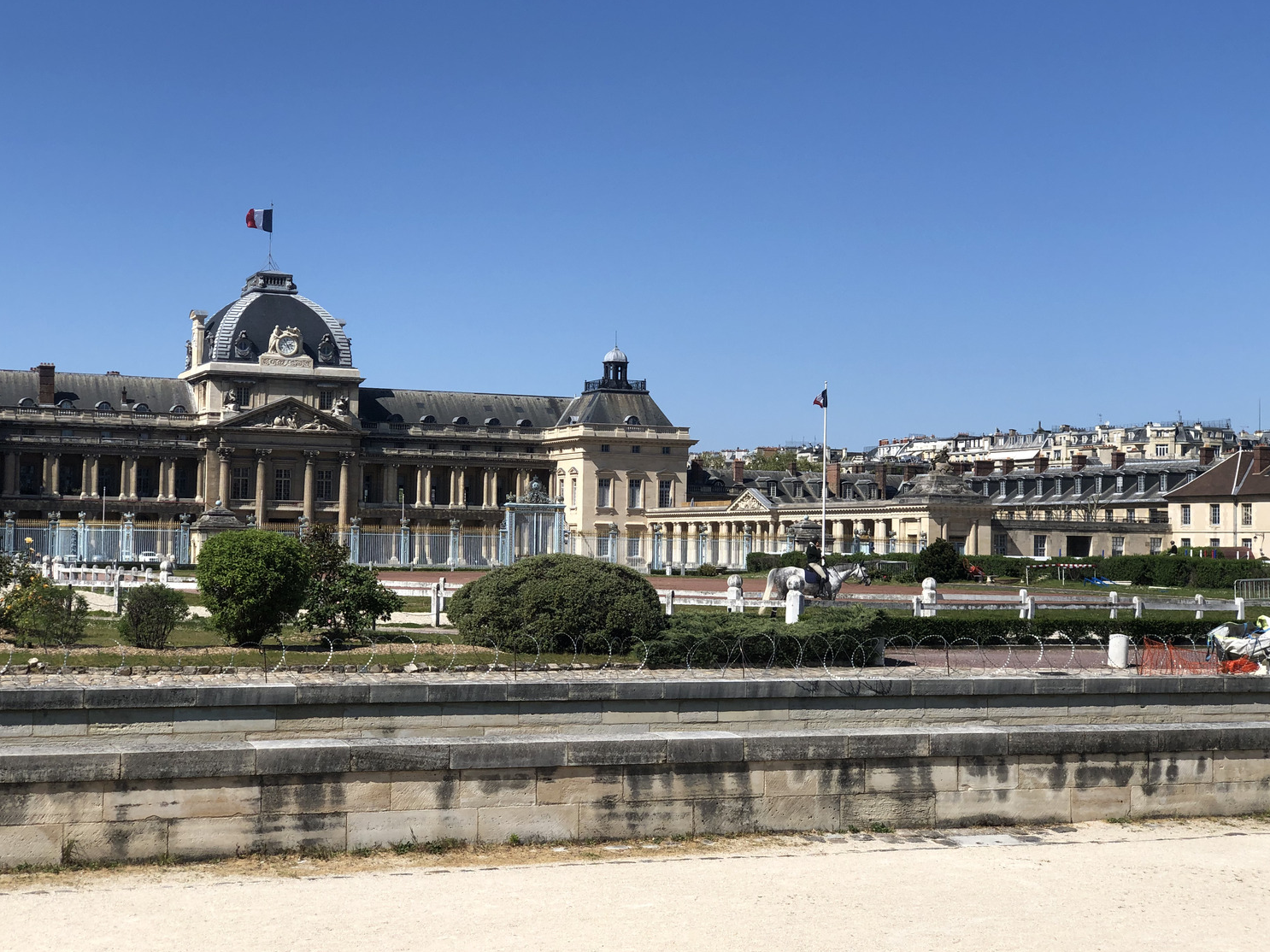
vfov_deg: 26.1
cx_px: 642
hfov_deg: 34.4
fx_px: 2054
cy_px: 469
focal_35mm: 56
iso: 16
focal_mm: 6
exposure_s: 1/1567
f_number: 2.4
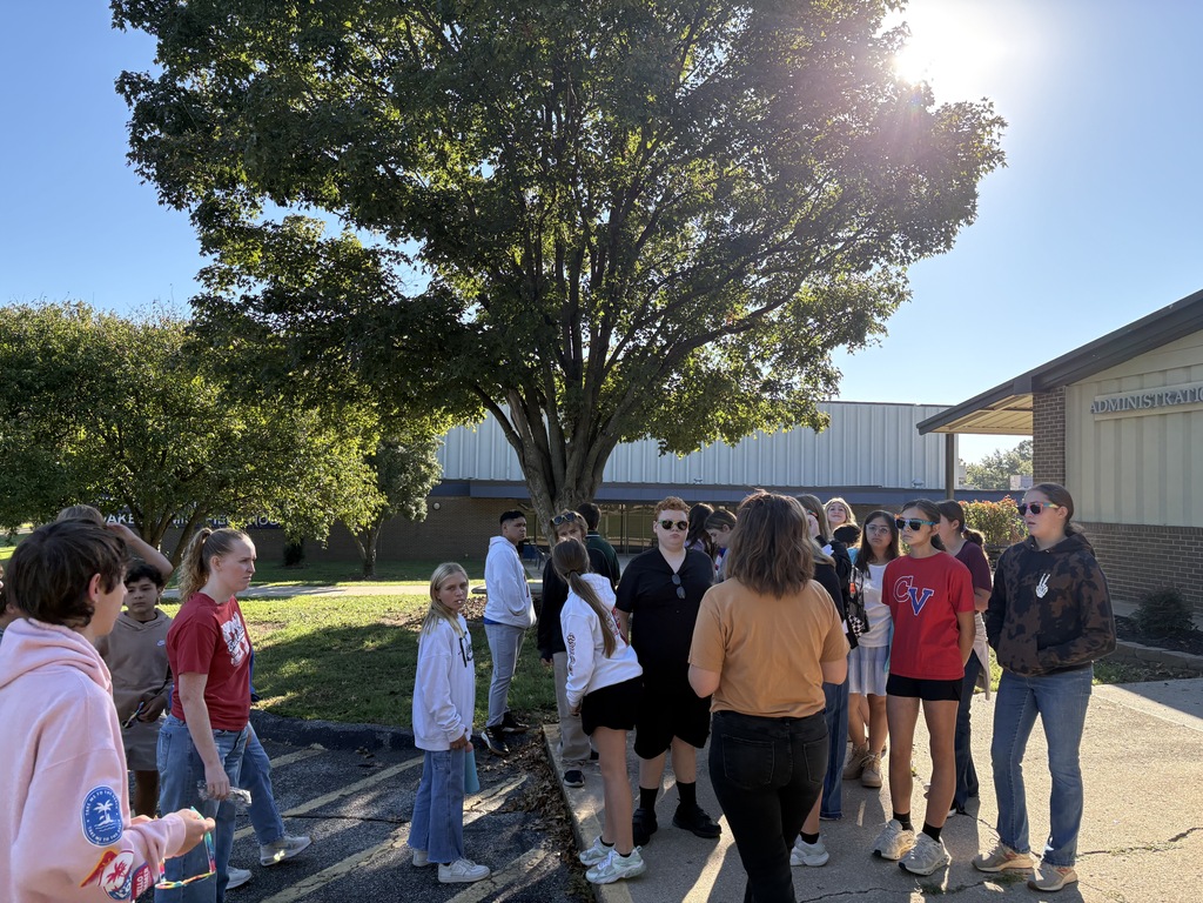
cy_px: 452
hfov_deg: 67.3
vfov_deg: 53.1
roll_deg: -1.1
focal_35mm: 26
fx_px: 904
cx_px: 602
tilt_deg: +2.5
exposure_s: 1/873
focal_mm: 5.96
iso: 64
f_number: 1.6
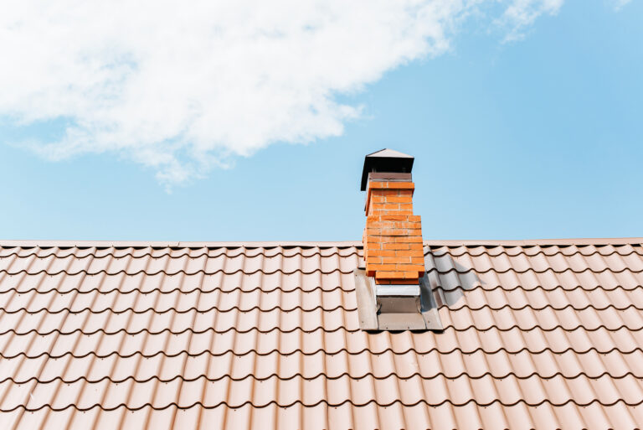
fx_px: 894
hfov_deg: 39.6
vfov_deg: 27.0
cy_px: 215
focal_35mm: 50
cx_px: 322
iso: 100
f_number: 4
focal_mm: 50
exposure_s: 1/320
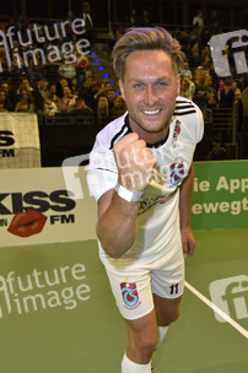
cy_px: 232
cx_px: 161
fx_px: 476
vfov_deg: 42.5
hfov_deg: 29.0
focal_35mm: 46
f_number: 6.3
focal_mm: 35
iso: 1000
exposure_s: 1/100
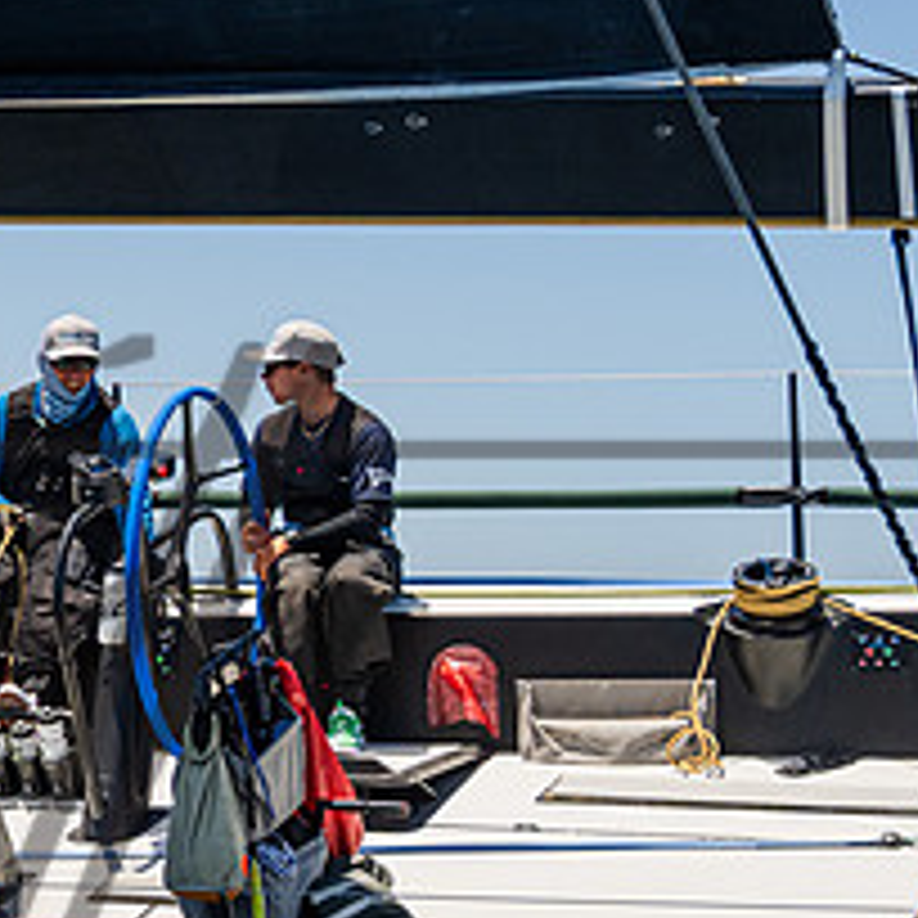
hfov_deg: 10.6
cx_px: -206
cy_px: 486
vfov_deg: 10.8
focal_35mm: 162
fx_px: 4861
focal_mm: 62
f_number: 8
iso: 500
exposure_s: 1/2000
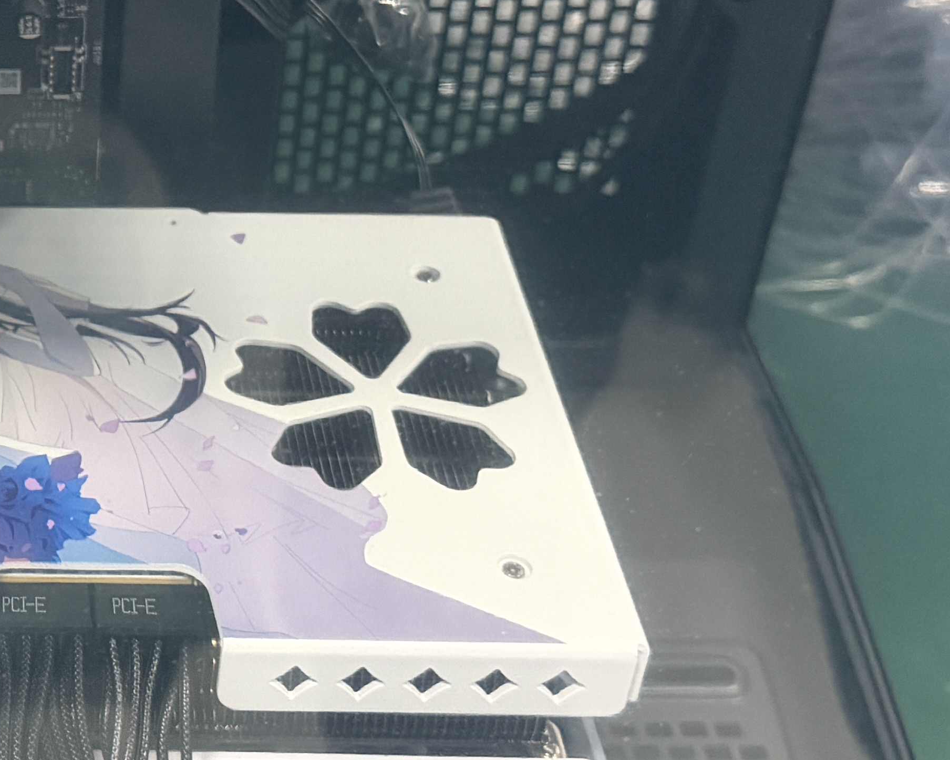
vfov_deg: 20.6
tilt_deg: -37.3
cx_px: -46
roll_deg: +0.0
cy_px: 198
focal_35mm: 74
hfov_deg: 24.3
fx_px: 2081
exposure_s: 1/60
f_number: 1.78
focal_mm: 6.76
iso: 640
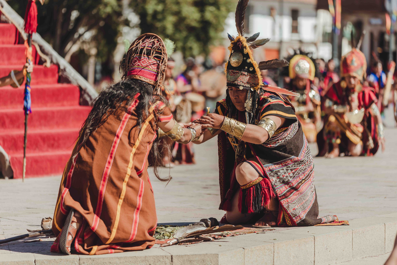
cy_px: 132
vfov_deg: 9.2
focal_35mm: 150
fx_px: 1655
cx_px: 198
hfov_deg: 13.7
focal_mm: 150
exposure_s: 1/2000
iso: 160
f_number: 3
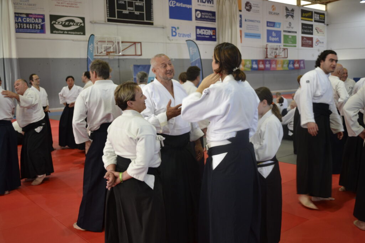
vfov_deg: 36.9
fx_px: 365
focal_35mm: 36
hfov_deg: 53.1
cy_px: 122
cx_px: 182
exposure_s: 1/40
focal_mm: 24
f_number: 4
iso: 400
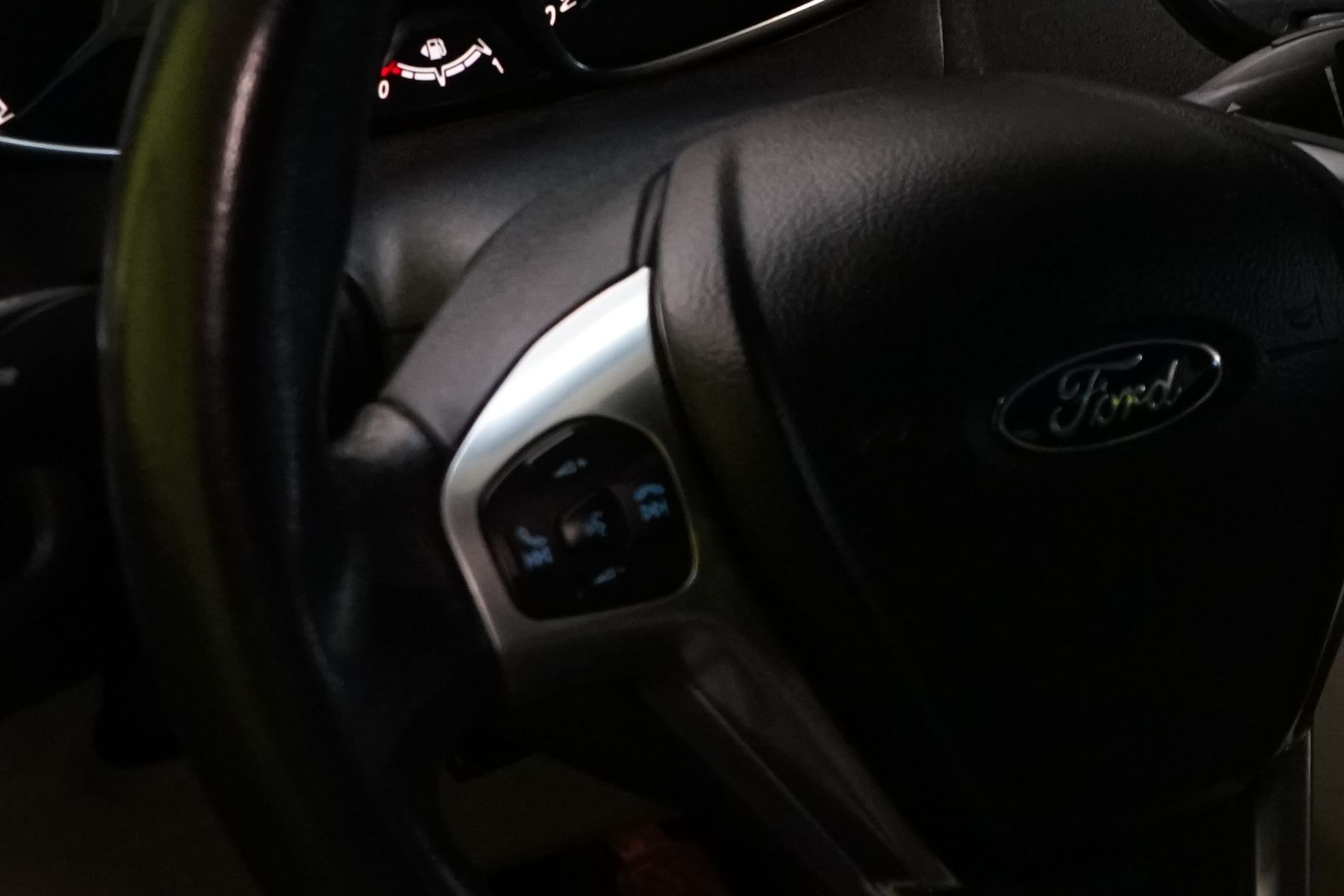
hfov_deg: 21.3
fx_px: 3285
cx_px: 1659
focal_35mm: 88
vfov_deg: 15.5
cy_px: 436
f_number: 7.1
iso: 2500
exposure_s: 1/30
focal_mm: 29
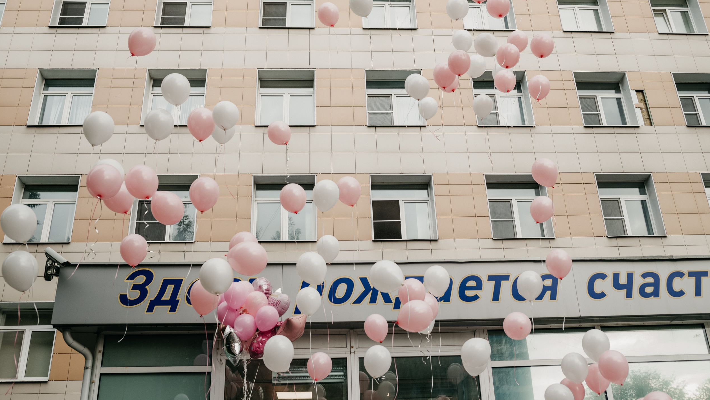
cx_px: 357
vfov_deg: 31.2
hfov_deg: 52.8
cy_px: 184
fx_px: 715
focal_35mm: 38
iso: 800
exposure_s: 1/400
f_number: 4
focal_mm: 35
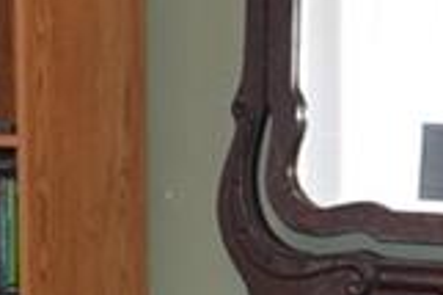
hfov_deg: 11.9
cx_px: 77
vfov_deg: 7.9
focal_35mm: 172
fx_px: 2114
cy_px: 298
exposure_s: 1/60
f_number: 3.5
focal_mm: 18
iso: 500
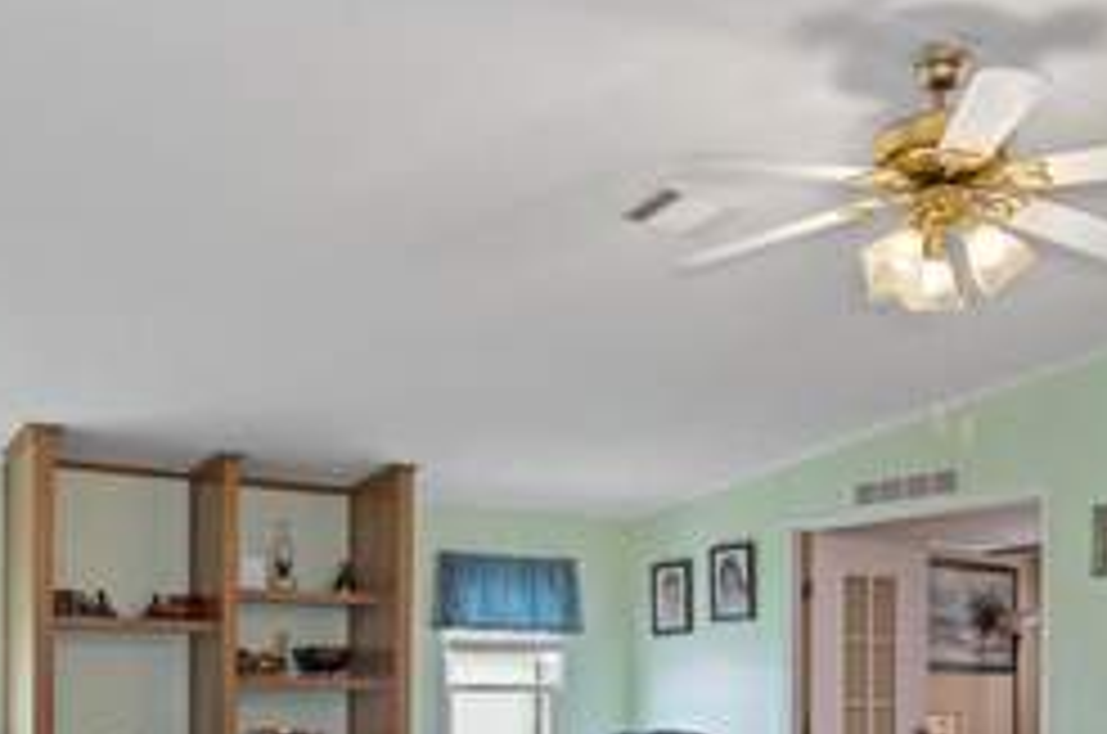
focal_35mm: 41
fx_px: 1258
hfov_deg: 47.5
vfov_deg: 30.9
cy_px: 673
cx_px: 585
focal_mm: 14
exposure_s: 1/2
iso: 320
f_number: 6.3
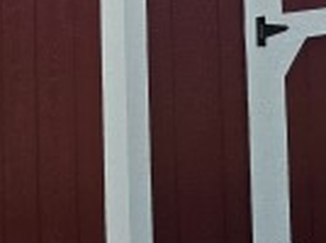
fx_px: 1034
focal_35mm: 110
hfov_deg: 17.9
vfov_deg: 12.6
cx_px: 158
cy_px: -136
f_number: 1.7
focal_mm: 6.3
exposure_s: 1/5778
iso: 80
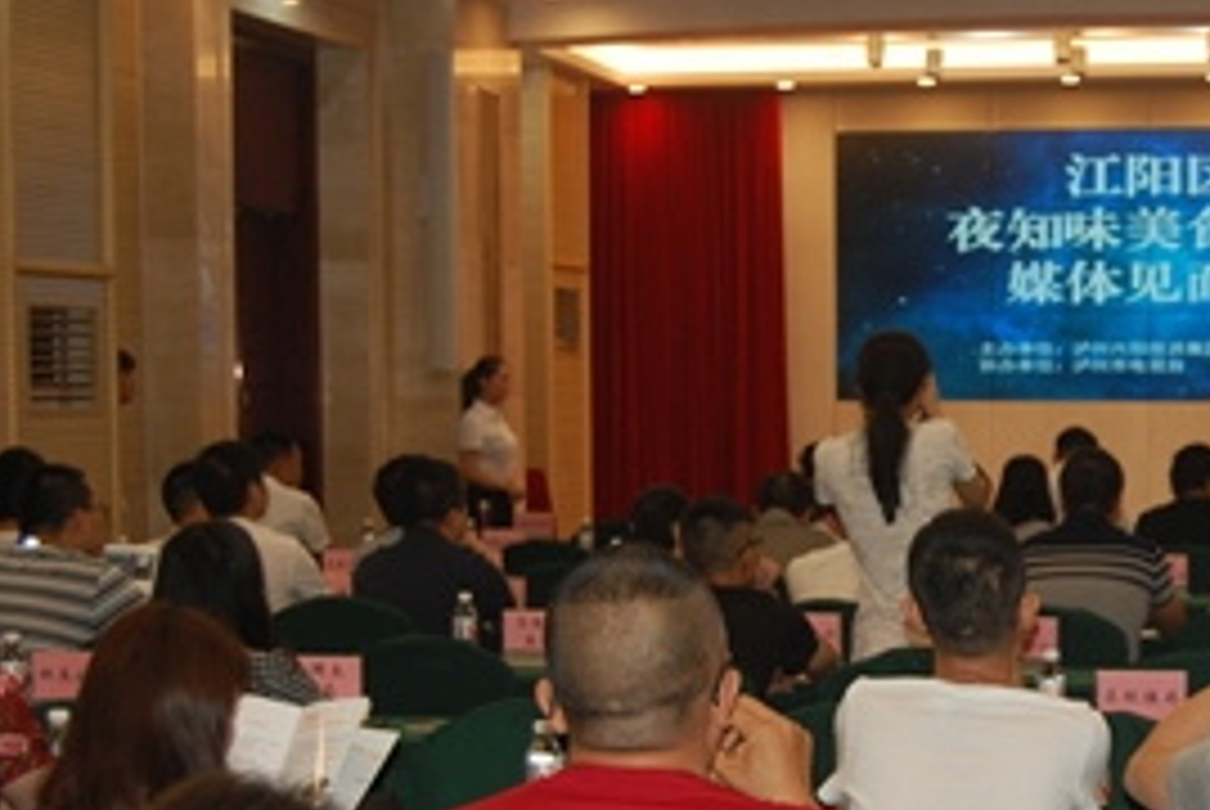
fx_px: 2995
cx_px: 1062
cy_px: 634
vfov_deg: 15.3
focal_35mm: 89
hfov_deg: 22.4
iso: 400
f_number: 4.5
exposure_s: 1/60
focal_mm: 32
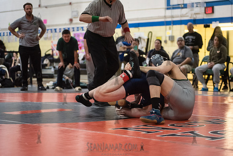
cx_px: 116
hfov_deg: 25.4
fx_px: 518
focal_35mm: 80
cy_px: 78
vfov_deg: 17.1
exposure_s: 1/500
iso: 8000
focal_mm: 80
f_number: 3.5
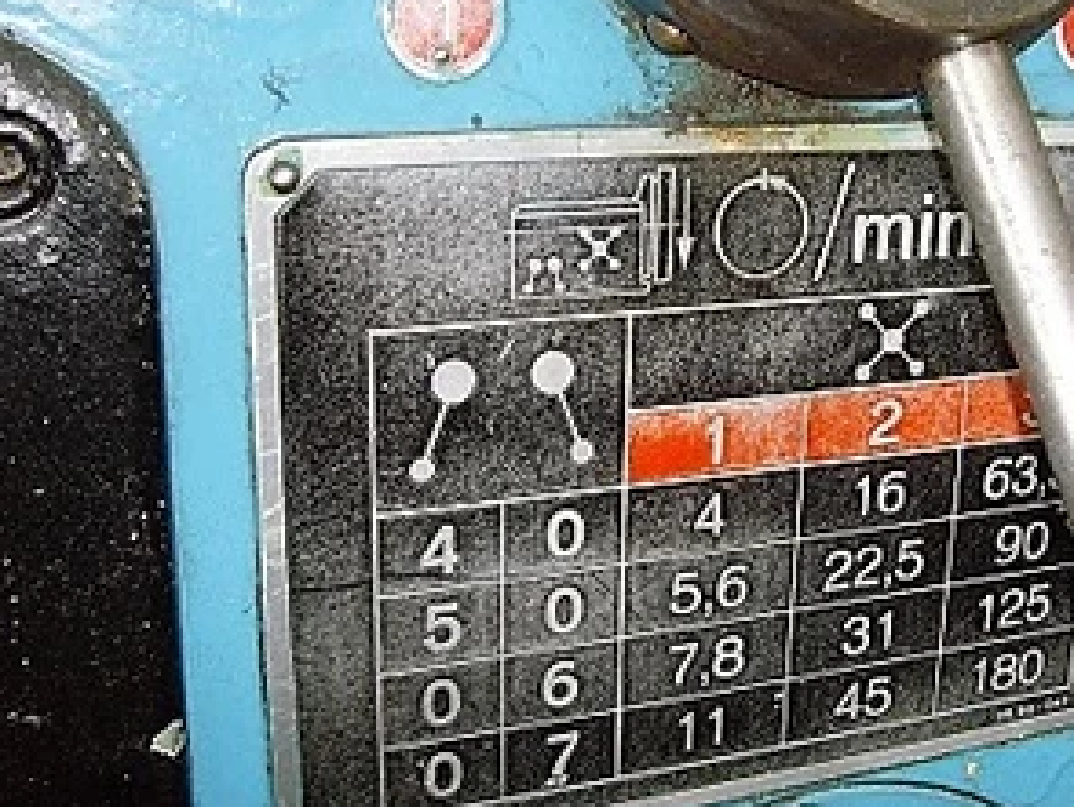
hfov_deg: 35.8
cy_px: 402
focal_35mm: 53
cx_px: 712
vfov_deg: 27.6
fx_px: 1646
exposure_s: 1/45
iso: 200
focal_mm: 6.6
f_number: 3.5
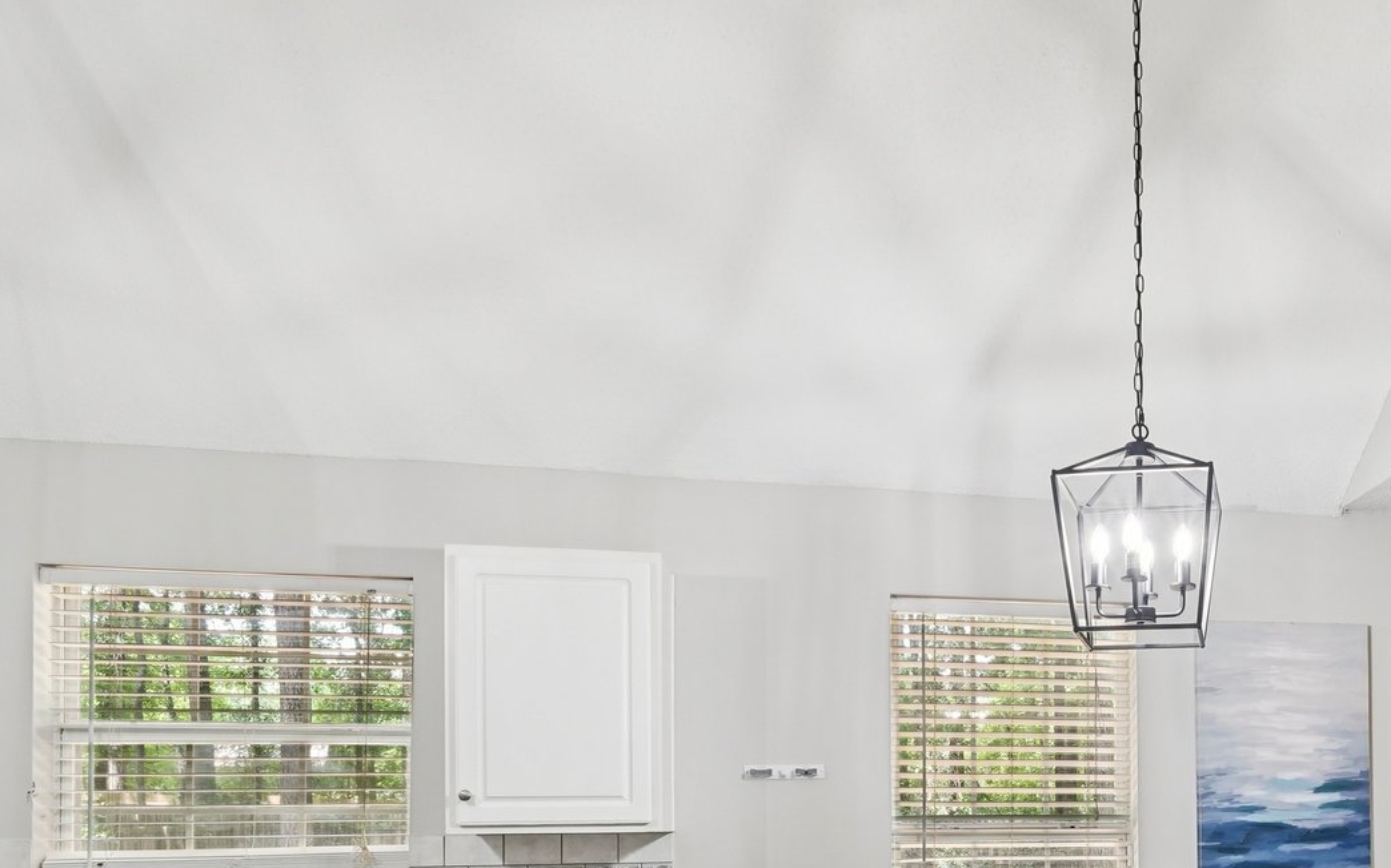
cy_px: 841
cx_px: 1164
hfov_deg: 54.4
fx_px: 1213
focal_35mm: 32
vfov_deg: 36.0
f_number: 8
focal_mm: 16
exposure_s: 1/15
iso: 800
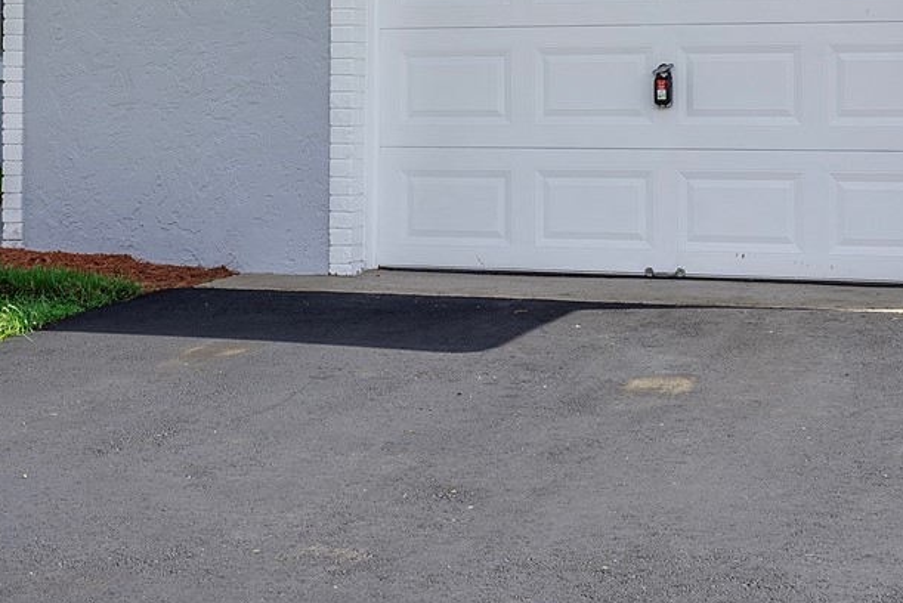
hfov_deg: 23.6
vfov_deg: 15.8
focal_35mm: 86
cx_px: 344
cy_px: 84
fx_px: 2158
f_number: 10
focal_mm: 31
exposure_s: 1/100
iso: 100
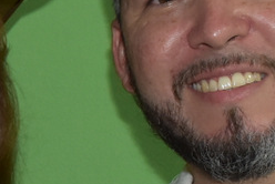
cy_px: 232
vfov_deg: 7.3
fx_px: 1422
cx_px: -120
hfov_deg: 10.7
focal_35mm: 186
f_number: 5.6
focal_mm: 22
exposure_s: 1/60
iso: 1600
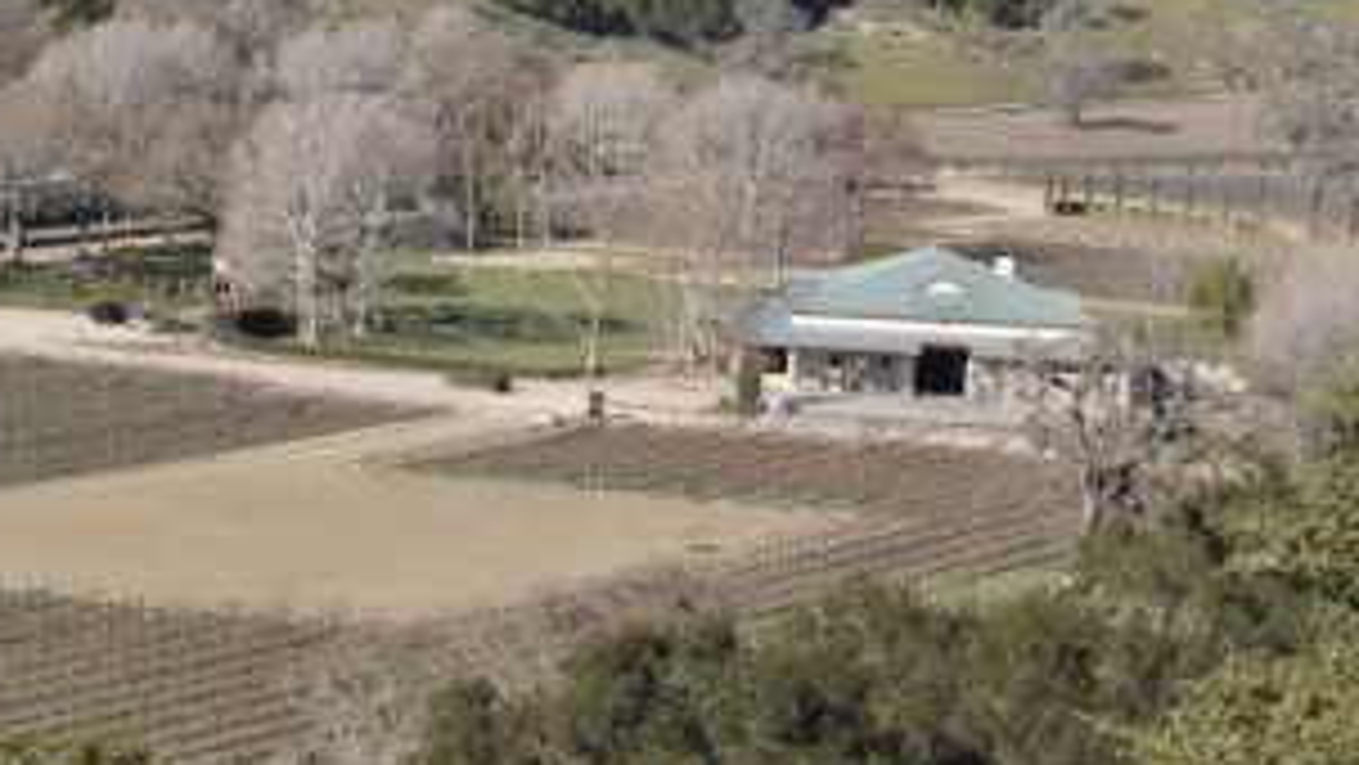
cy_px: 308
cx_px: 603
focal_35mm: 161
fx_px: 5803
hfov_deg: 13.4
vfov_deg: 7.5
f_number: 10
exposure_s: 1/400
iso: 200
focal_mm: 50
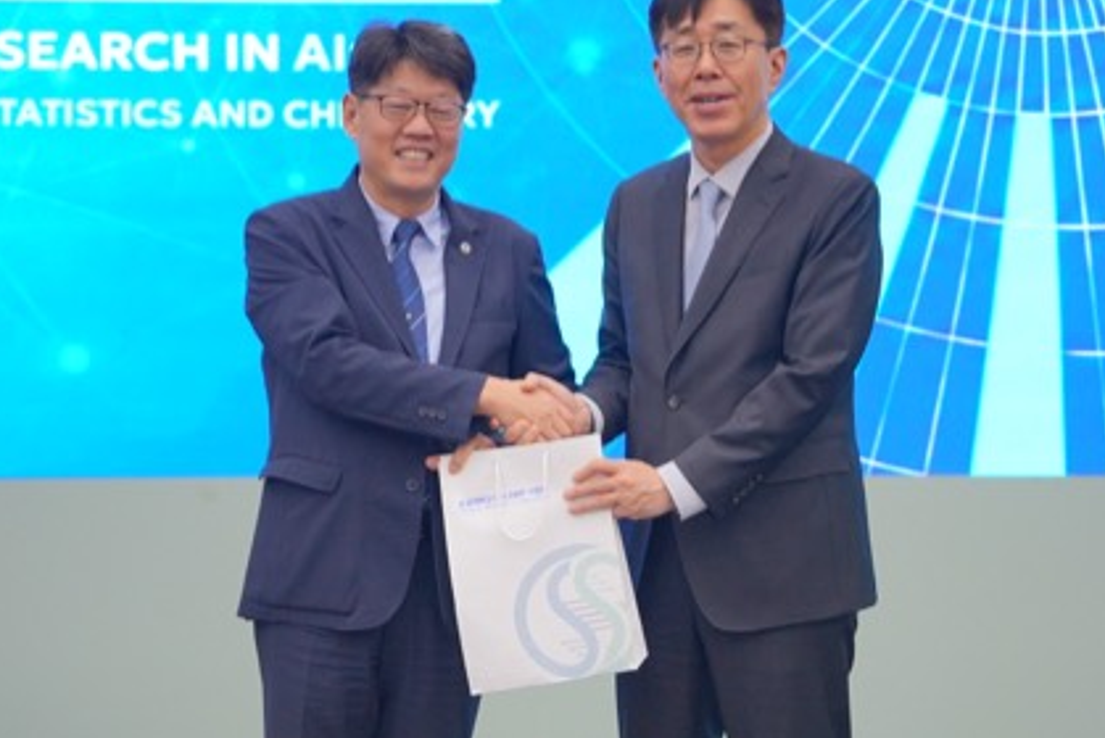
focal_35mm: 153
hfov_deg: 13.4
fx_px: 4699
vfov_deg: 9.0
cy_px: 223
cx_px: 607
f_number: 4.5
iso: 3200
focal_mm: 107
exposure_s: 1/125
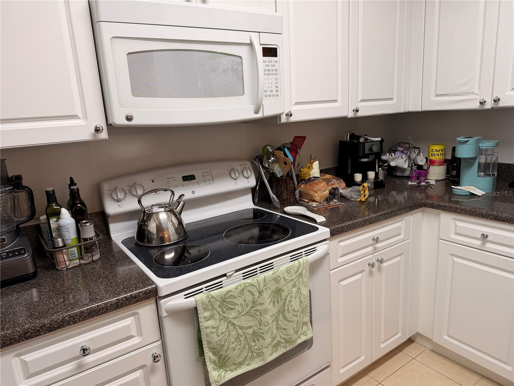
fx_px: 356
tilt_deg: -13.4
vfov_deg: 56.8
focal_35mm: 24
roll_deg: +4.1
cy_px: 193
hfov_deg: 71.6
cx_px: 257
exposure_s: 1/120
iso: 125
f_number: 1.78
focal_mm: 6.76
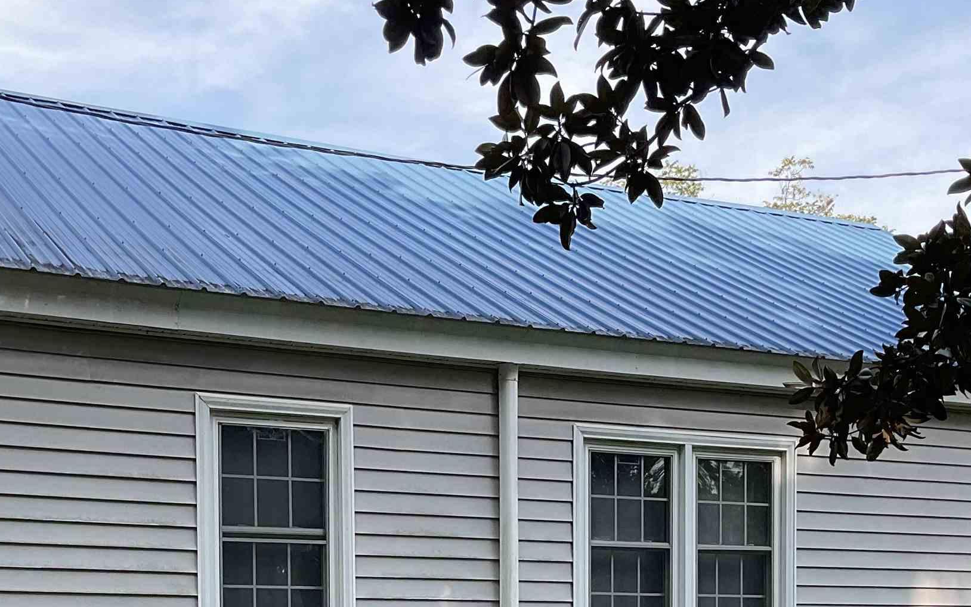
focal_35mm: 58
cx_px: 396
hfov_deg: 35.0
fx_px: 1535
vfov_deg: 21.2
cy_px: 684
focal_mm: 3
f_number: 1.8
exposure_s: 1/248
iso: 16
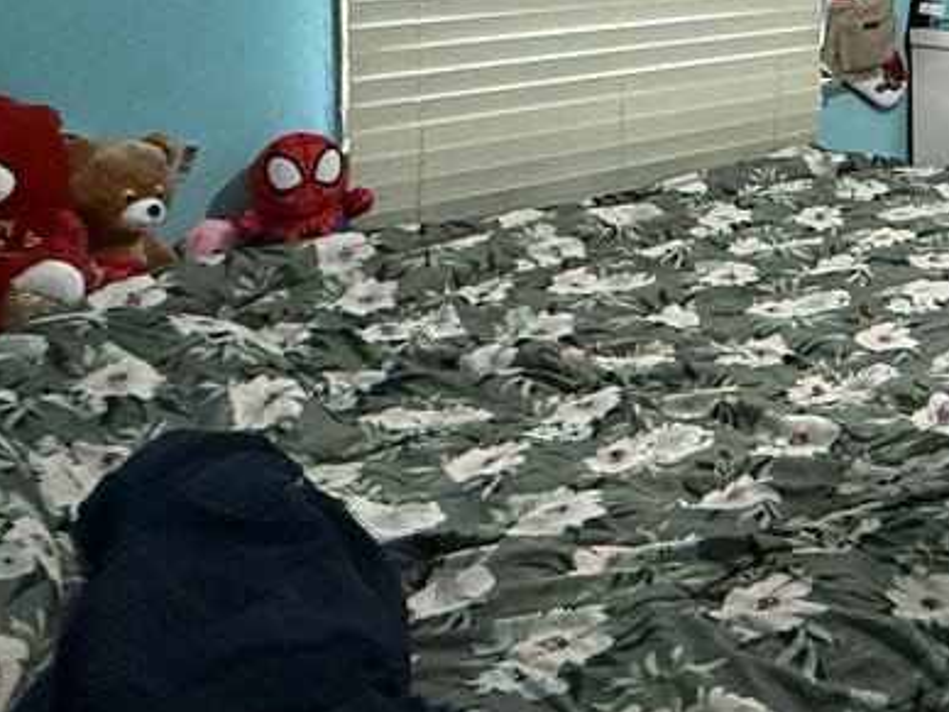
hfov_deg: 30.9
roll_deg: +0.9
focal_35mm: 52
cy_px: -135
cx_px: 1145
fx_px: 1426
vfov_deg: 25.3
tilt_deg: +0.8
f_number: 2.2
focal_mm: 2.22
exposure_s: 1/60
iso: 500
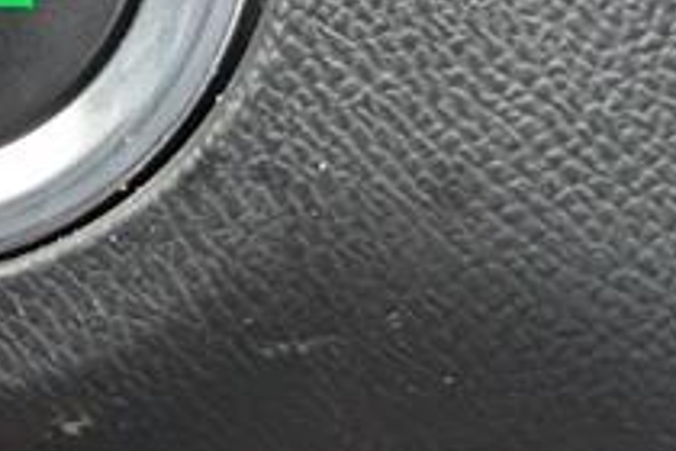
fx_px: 2910
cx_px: -180
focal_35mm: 155
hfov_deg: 12.9
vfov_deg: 8.8
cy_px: -68
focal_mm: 6.9
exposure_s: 1/833
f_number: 1.68
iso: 305
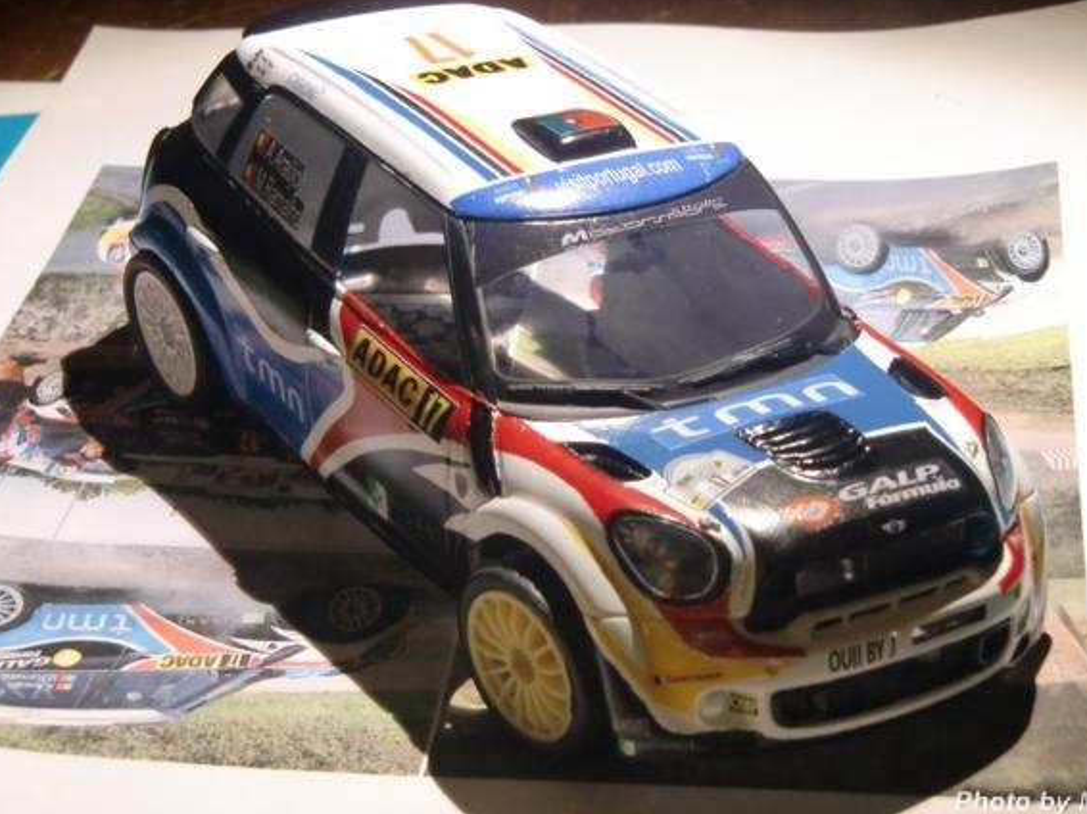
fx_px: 2699
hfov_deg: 22.8
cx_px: 532
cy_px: 355
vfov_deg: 17.1
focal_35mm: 86
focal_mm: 13.6
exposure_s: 1/40
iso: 400
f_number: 4.6
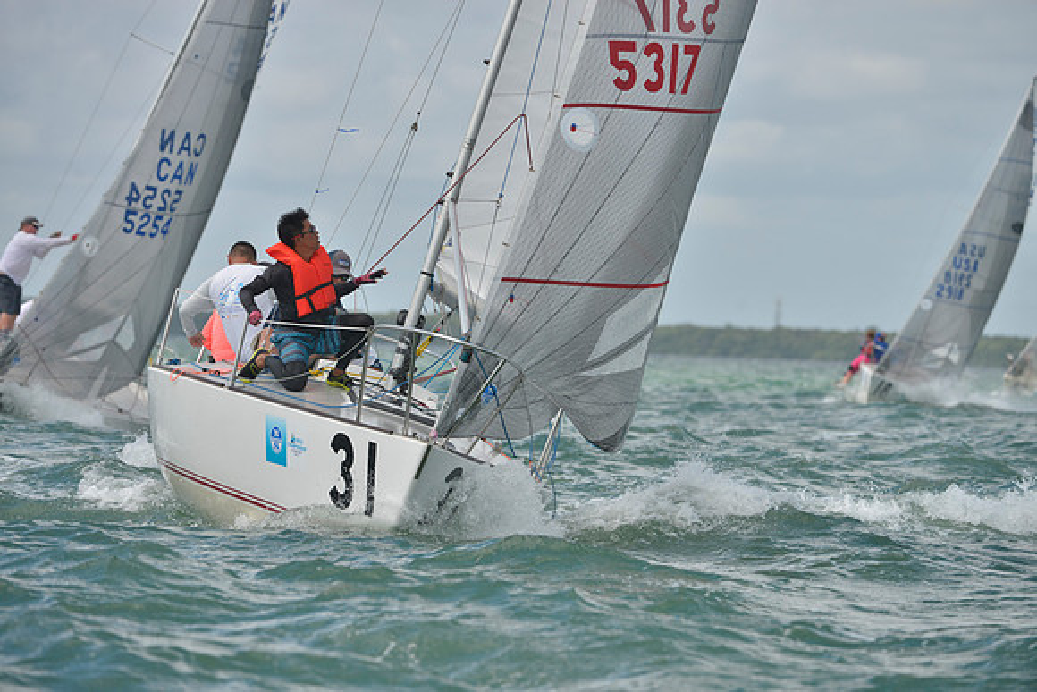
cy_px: 346
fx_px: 8067
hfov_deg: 7.4
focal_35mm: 280
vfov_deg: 4.9
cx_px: 518
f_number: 7.1
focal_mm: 280
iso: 280
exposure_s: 1/1250
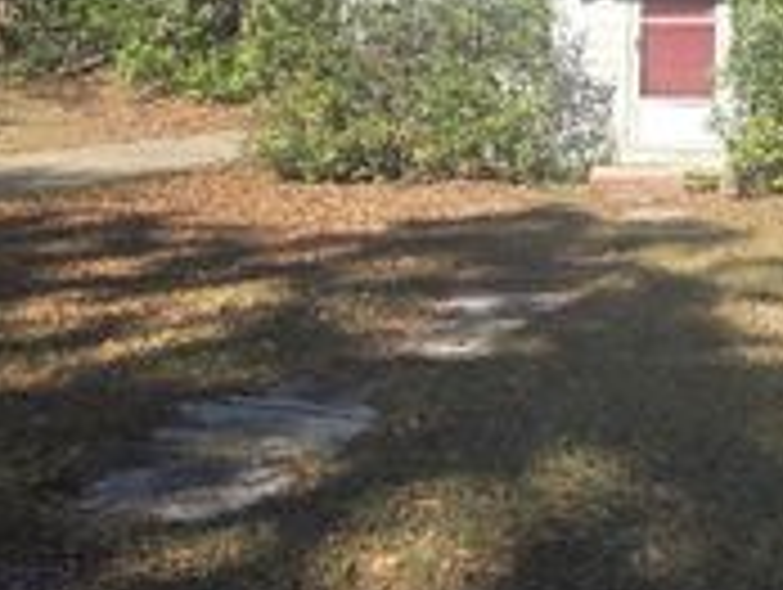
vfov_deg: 21.9
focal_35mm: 66
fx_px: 1495
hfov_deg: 27.6
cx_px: 792
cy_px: 97
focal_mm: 5.4
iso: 25
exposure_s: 1/957
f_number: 1.8
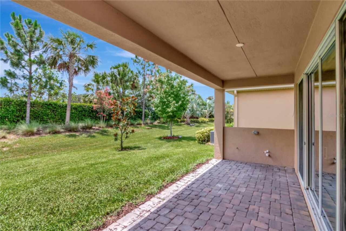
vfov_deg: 72.0
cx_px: 173
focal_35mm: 16
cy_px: 116
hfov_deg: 95.0
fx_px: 158
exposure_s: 1/200
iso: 1000
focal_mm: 11
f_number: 14
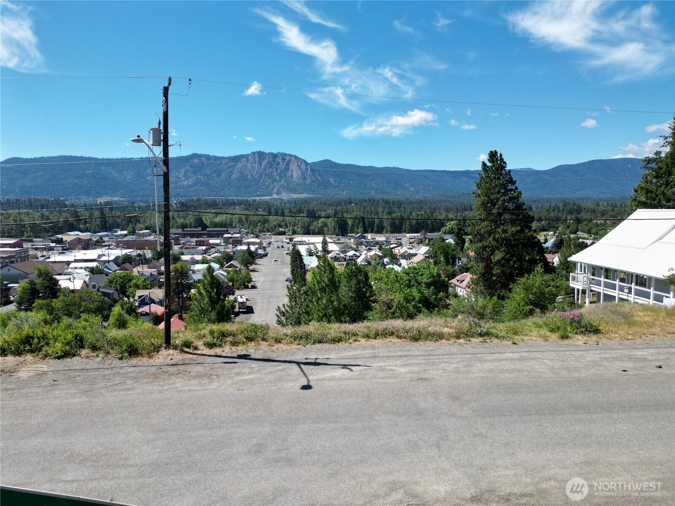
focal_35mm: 24
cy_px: 253
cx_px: 338
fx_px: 468
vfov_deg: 56.8
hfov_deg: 71.6
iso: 120
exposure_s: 1/3000
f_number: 1.7
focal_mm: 6.72
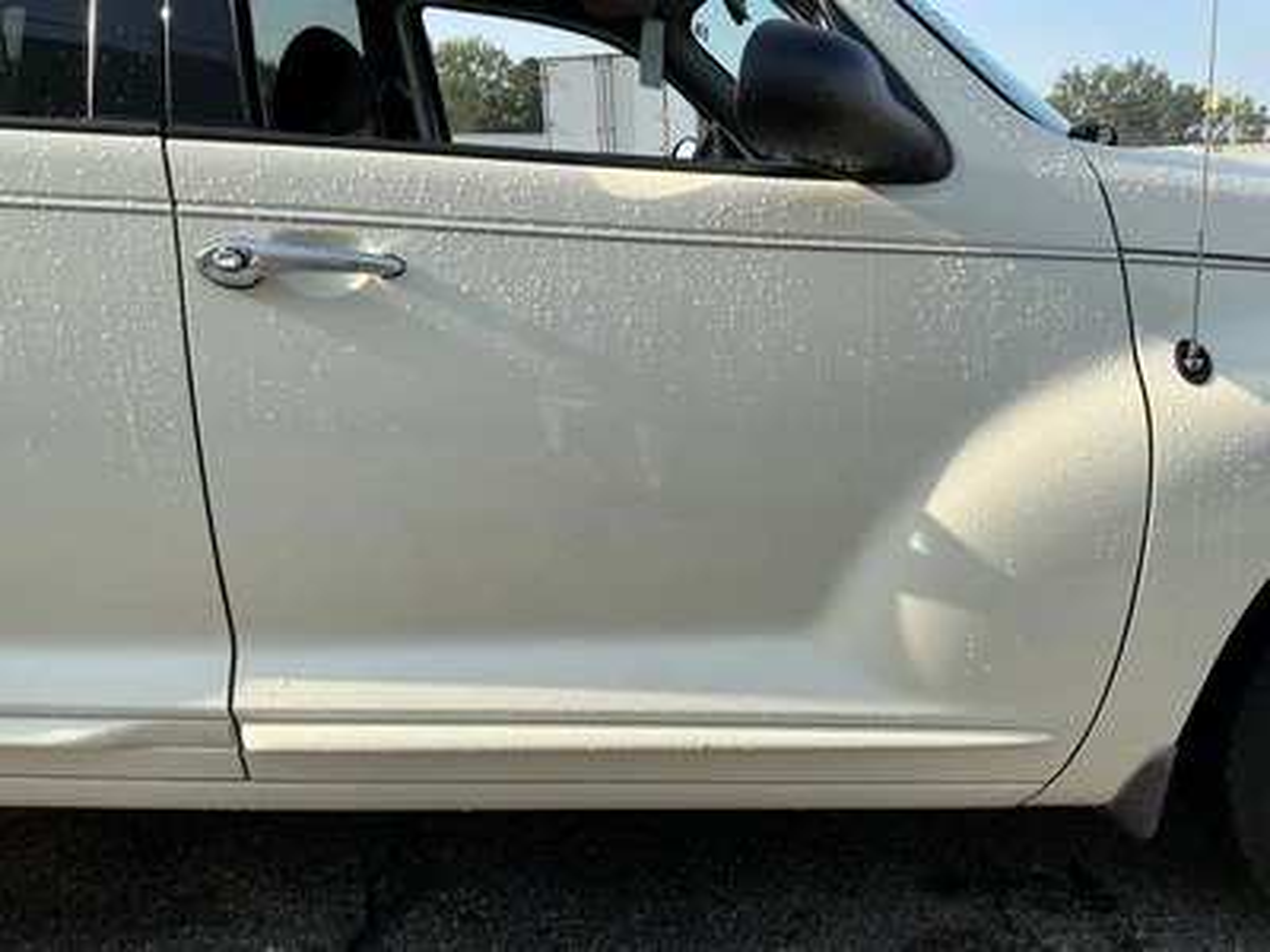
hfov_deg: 63.4
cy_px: 476
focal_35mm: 28
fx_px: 1027
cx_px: 635
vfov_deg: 49.7
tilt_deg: -14.8
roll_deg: +1.9
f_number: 1.8
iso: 25
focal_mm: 3
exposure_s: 1/944
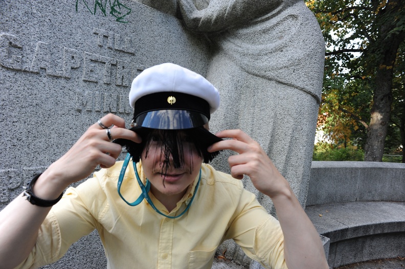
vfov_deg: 61.9
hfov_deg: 84.0
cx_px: 202
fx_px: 225
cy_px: 134
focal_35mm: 20
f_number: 9
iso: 800
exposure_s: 1/320
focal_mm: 20
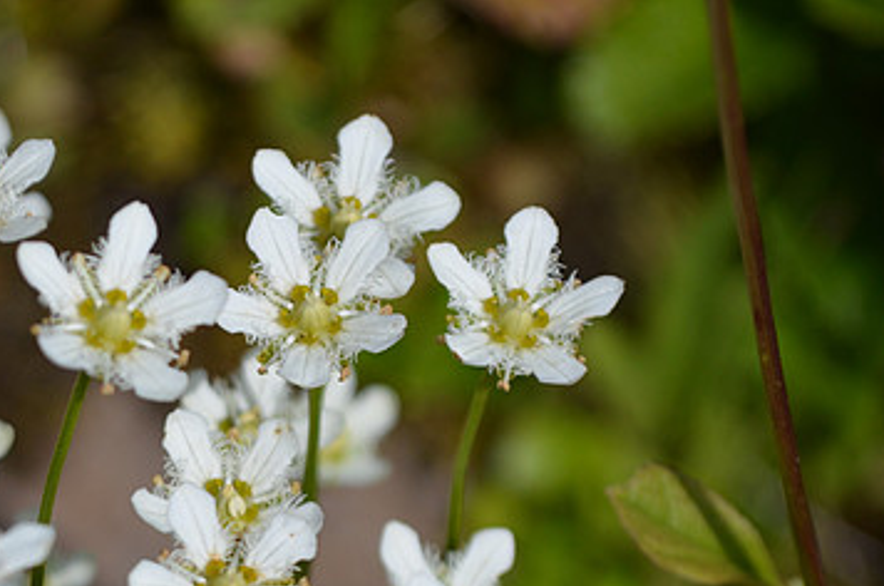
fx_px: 10172
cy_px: 454
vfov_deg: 3.3
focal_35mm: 415
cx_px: 191
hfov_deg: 5.0
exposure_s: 1/1250
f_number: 5.6
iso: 400
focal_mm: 170
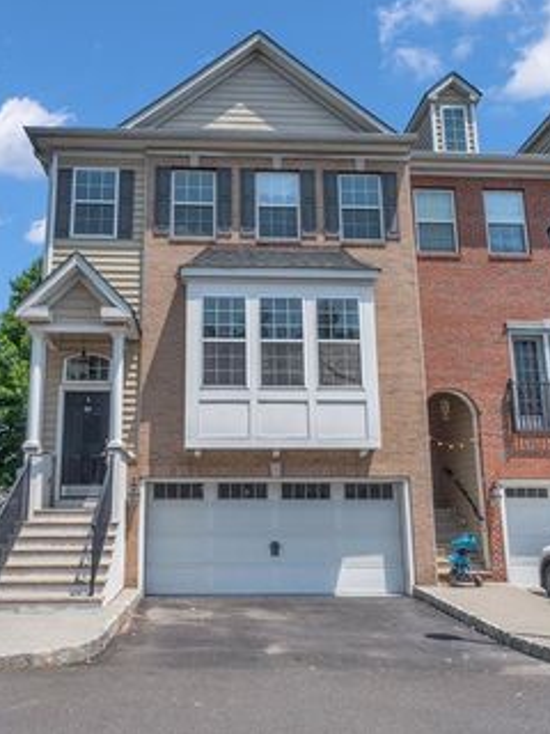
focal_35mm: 30
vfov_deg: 60.0
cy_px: 357
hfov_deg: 46.7
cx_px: 236
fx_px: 636
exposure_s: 1/500
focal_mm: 20
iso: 250
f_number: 9
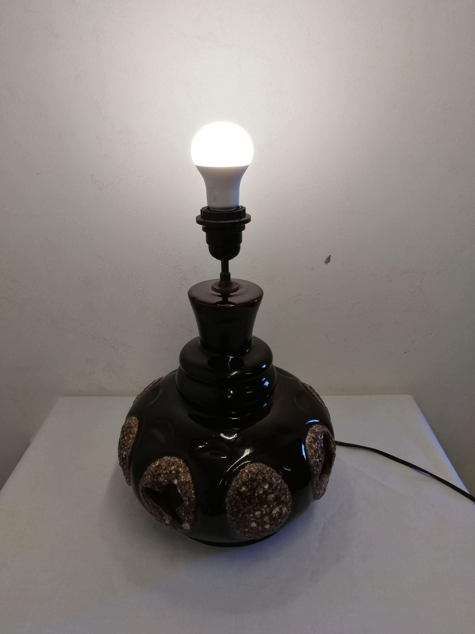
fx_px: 439
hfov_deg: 56.8
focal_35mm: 24
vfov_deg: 71.6
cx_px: 238
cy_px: 317
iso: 50
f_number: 2.2
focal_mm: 2.38
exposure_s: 1/104
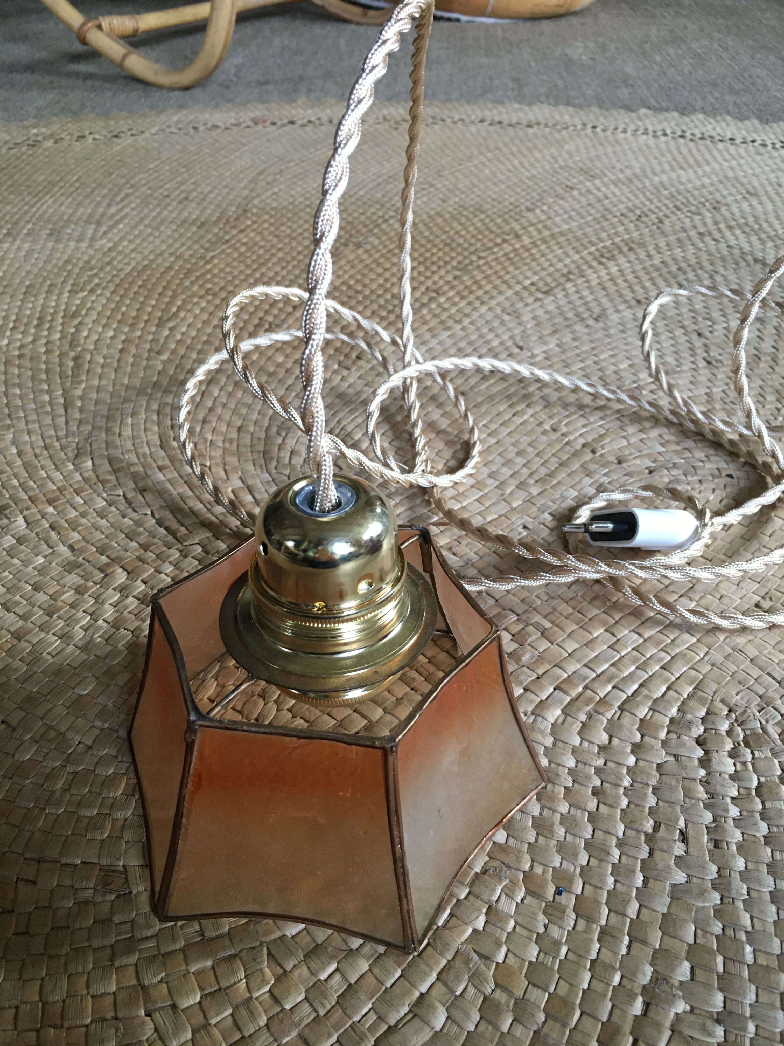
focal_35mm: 29
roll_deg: -1.3
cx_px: 392
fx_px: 876
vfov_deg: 61.7
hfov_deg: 48.2
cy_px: 523
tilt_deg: -36.0
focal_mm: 4.15
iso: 160
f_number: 2.2
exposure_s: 1/33
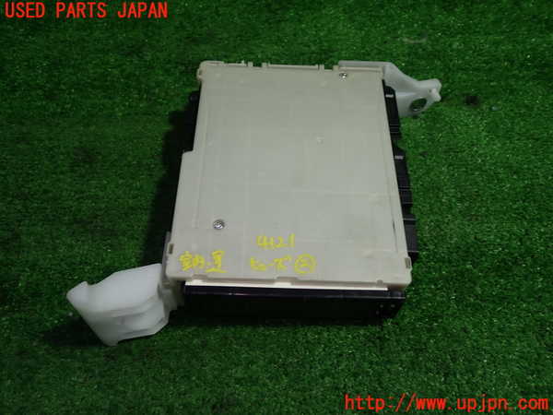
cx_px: 276
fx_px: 479
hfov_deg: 60.0
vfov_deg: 46.8
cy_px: 208
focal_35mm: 30
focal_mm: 5.4
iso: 125
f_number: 2.3
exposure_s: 1/60
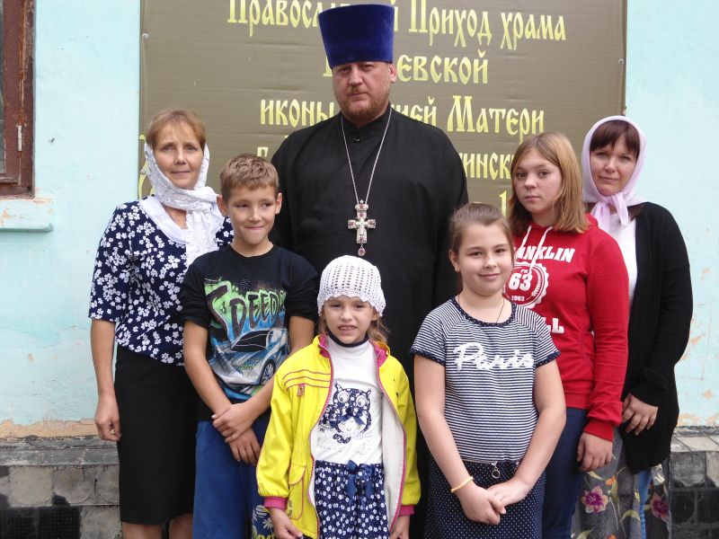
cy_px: 270
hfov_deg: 42.9
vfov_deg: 32.9
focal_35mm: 44
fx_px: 914
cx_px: 360
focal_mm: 7.9
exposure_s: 1/80
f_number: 3.5
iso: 80
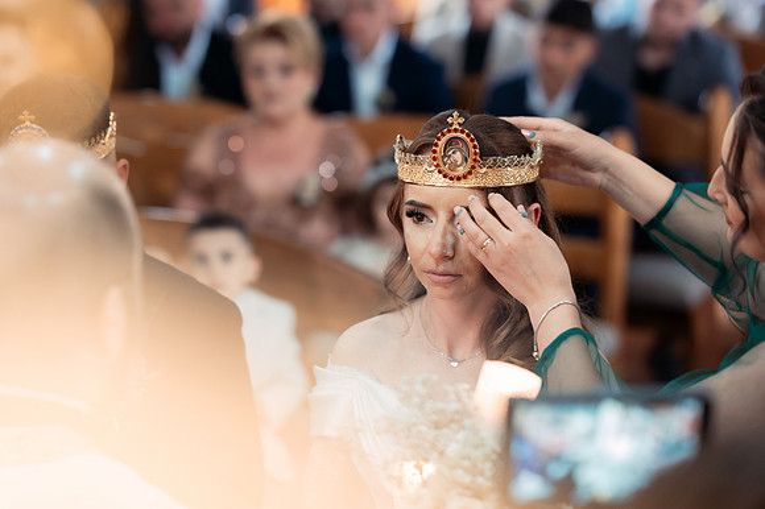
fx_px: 2209
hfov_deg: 19.6
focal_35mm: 104
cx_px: 297
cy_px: 228
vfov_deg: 13.1
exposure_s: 1/320
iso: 1600
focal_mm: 85
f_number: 2.2
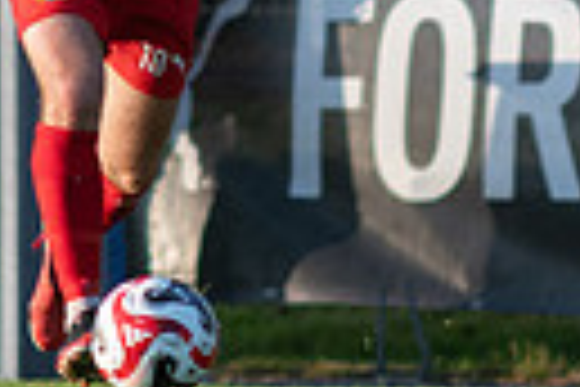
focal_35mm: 2688
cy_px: -34
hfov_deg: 0.8
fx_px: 43303
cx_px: 144
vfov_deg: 0.5
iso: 360
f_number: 3.2
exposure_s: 1/2000
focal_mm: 300
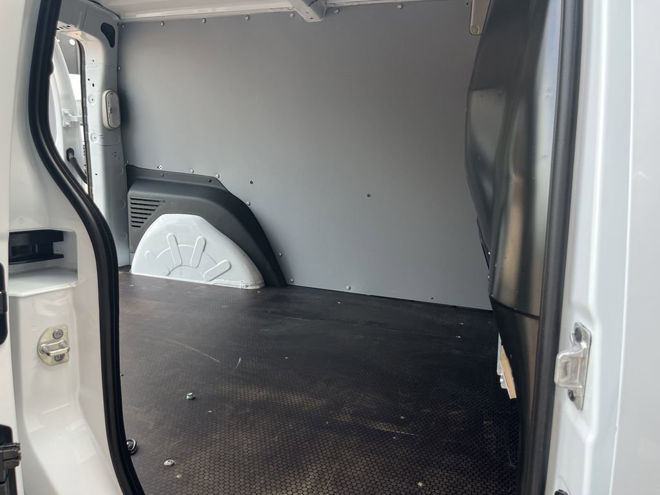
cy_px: 248
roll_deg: -1.9
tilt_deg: -12.4
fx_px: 496
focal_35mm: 26
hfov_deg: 67.3
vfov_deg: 53.1
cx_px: 330
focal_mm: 5.1
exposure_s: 1/122
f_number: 1.6
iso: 50
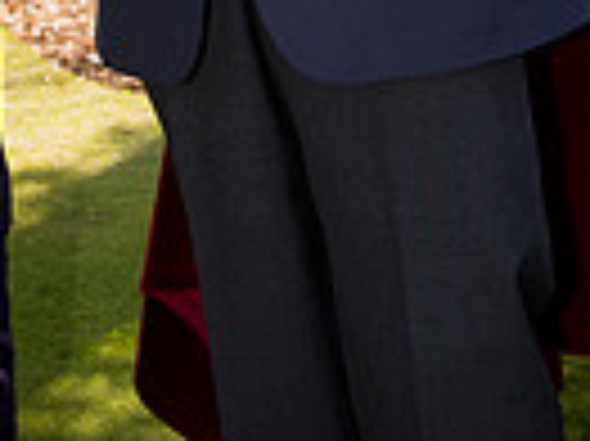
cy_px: -504
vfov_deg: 9.4
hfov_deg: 13.5
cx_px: 45
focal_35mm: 145
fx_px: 2469
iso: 250
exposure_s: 1/160
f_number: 5.6
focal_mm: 44
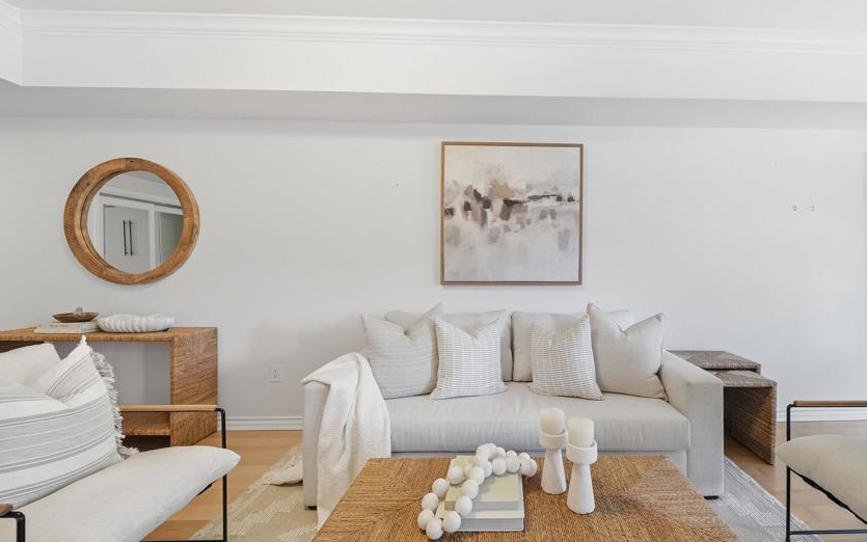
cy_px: 259
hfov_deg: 100.3
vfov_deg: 74.8
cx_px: 513
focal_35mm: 15
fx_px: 354
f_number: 4
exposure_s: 1/800
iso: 800
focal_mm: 12
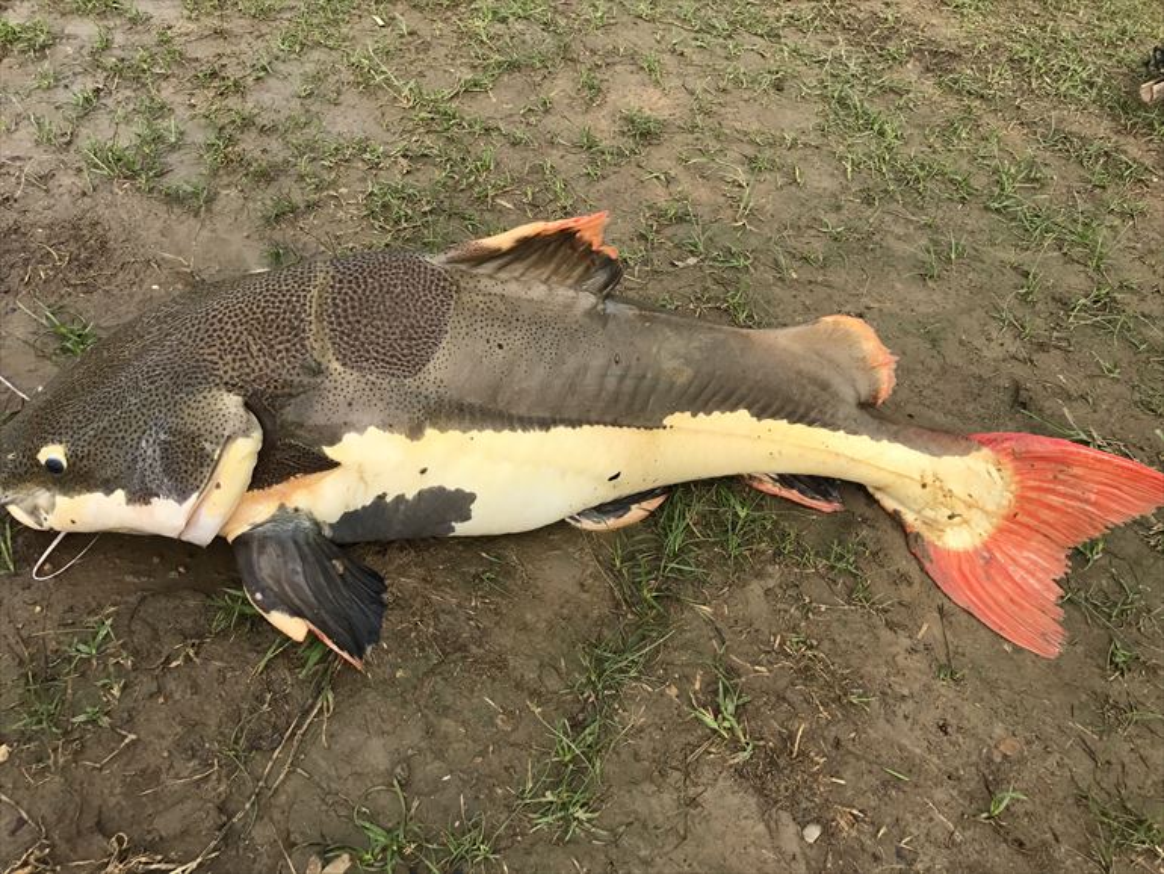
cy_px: 437
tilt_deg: -45.5
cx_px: 582
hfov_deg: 63.4
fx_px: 942
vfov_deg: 49.8
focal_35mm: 28
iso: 20
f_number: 1.8
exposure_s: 1/1681
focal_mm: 3.99
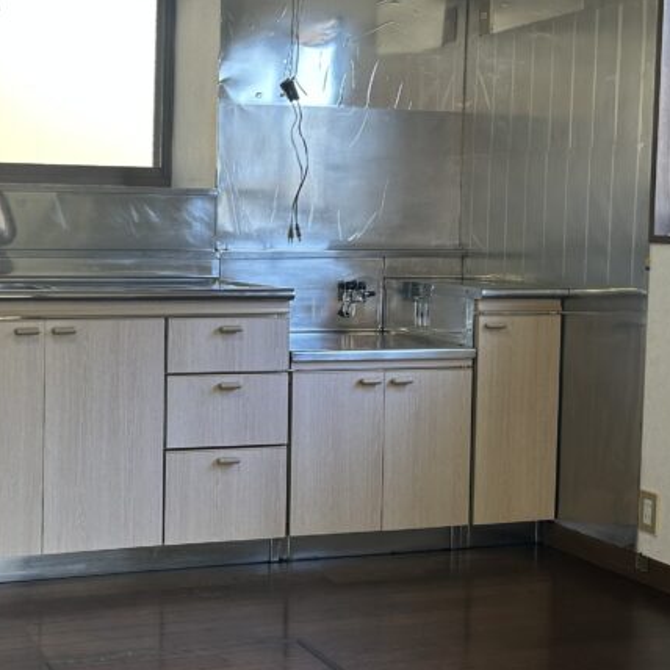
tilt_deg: -3.2
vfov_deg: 31.1
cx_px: 111
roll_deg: -0.9
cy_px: 297
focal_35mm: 55
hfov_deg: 30.2
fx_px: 1204
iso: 32
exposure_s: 1/100
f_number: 1.5
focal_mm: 5.7
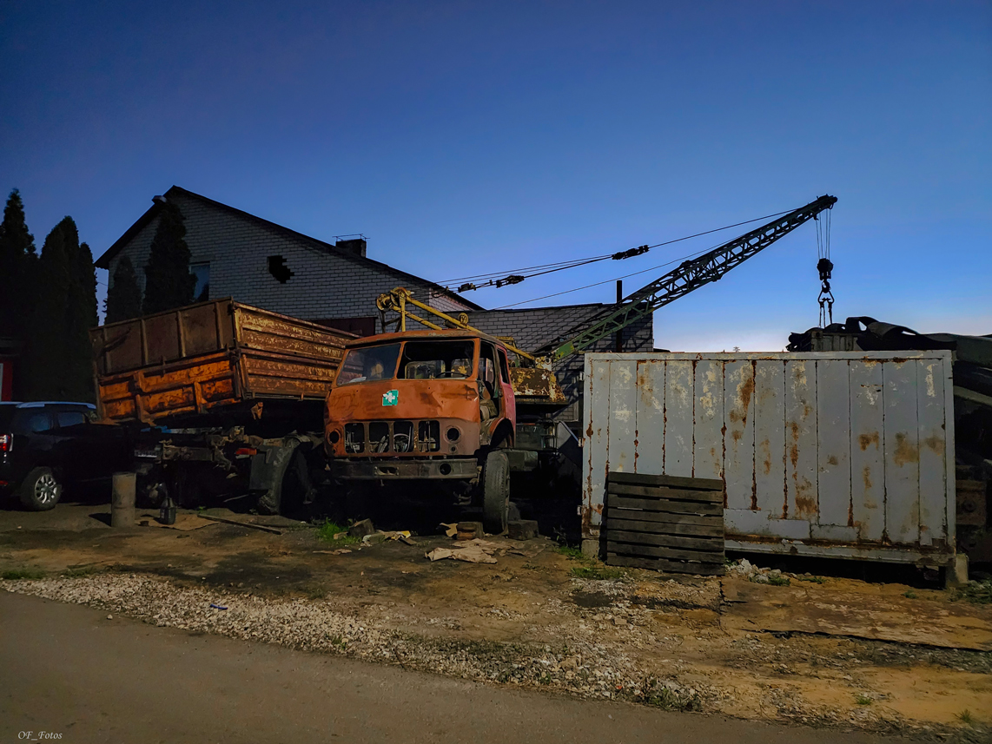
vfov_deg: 58.9
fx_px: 659
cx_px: 496
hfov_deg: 73.9
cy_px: 372
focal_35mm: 23
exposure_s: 1/25
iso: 1250
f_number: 1.8
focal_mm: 6.4
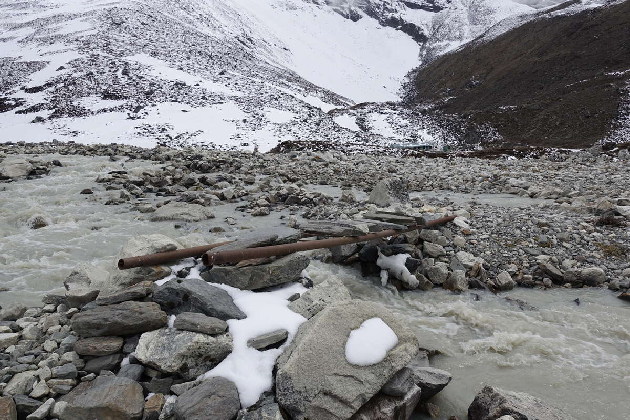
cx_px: 315
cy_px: 210
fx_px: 420
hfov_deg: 73.7
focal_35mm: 24
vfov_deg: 53.1
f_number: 5.6
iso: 125
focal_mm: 8.8
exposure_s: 1/160
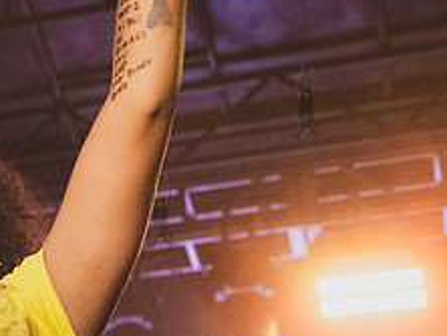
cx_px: -439
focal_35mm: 134
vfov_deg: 11.1
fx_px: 1732
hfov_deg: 12.9
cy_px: 252
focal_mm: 35
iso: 4000
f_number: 4.5
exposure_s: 1/500
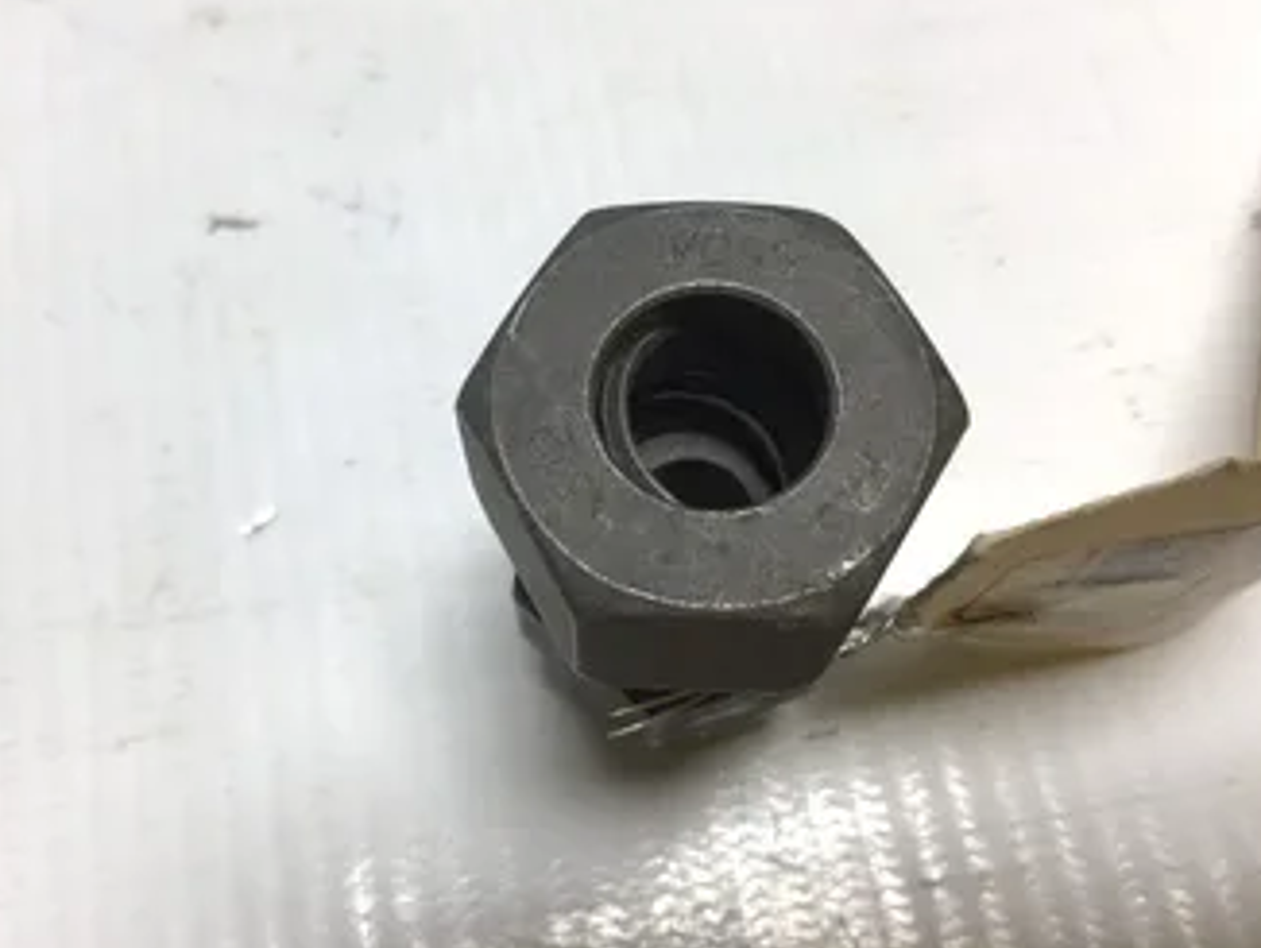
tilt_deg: -68.4
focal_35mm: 38
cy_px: 433
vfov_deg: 37.7
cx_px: 545
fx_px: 1385
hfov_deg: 48.8
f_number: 2.4
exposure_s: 1/120
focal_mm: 3.3
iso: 25
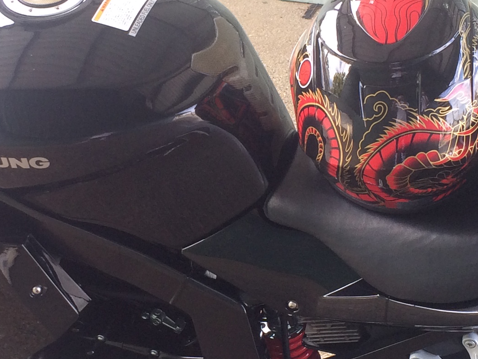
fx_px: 1257
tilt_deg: -29.5
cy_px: 174
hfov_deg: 21.5
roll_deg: -0.9
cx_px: 187
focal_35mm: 91
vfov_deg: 16.2
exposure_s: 1/100
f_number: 2.2
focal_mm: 4.15
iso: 64
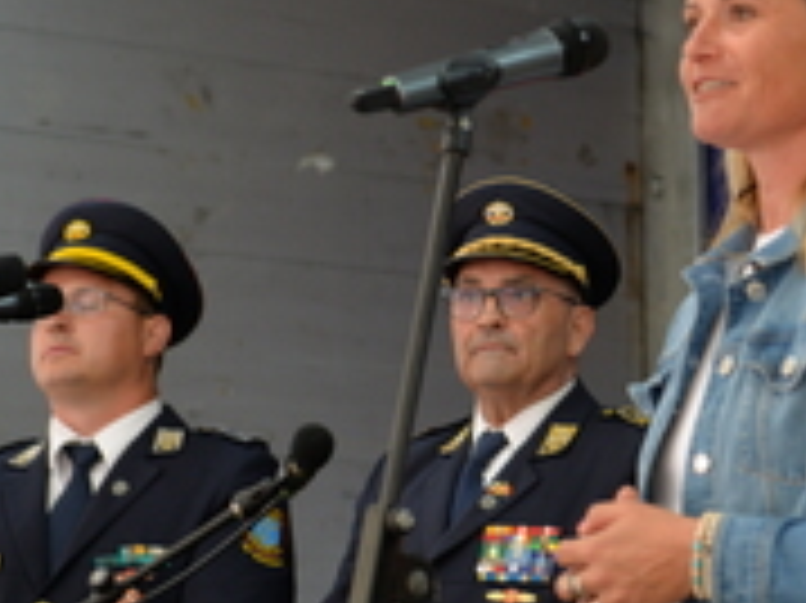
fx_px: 3932
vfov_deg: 8.8
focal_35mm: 169
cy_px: 292
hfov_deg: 11.6
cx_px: 797
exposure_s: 1/60
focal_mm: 70
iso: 640
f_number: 4
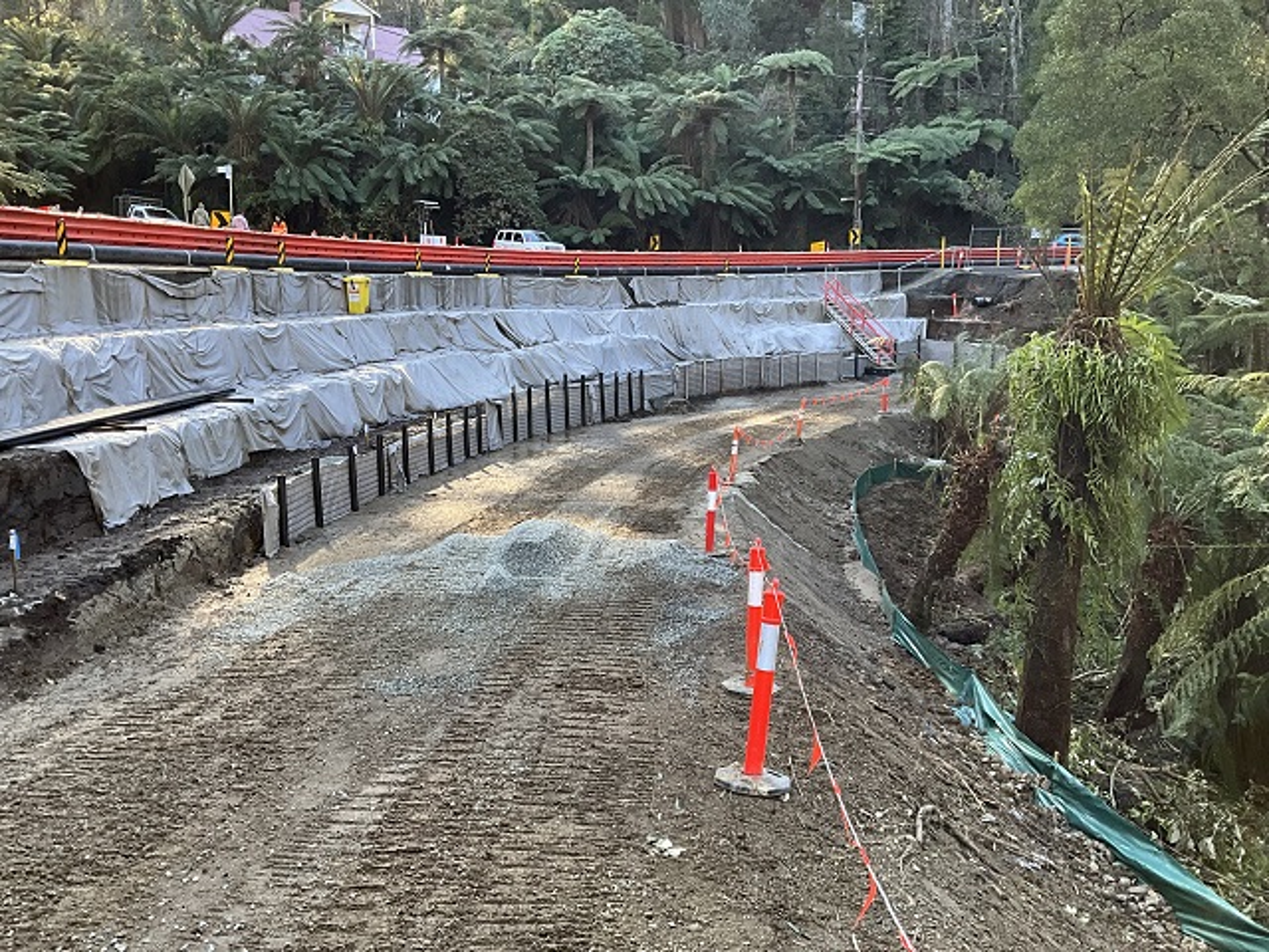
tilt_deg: -9.3
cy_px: 476
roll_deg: -0.4
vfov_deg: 48.2
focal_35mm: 29
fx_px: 1063
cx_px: 634
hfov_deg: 61.7
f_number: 1.8
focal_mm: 3
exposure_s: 1/122
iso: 40
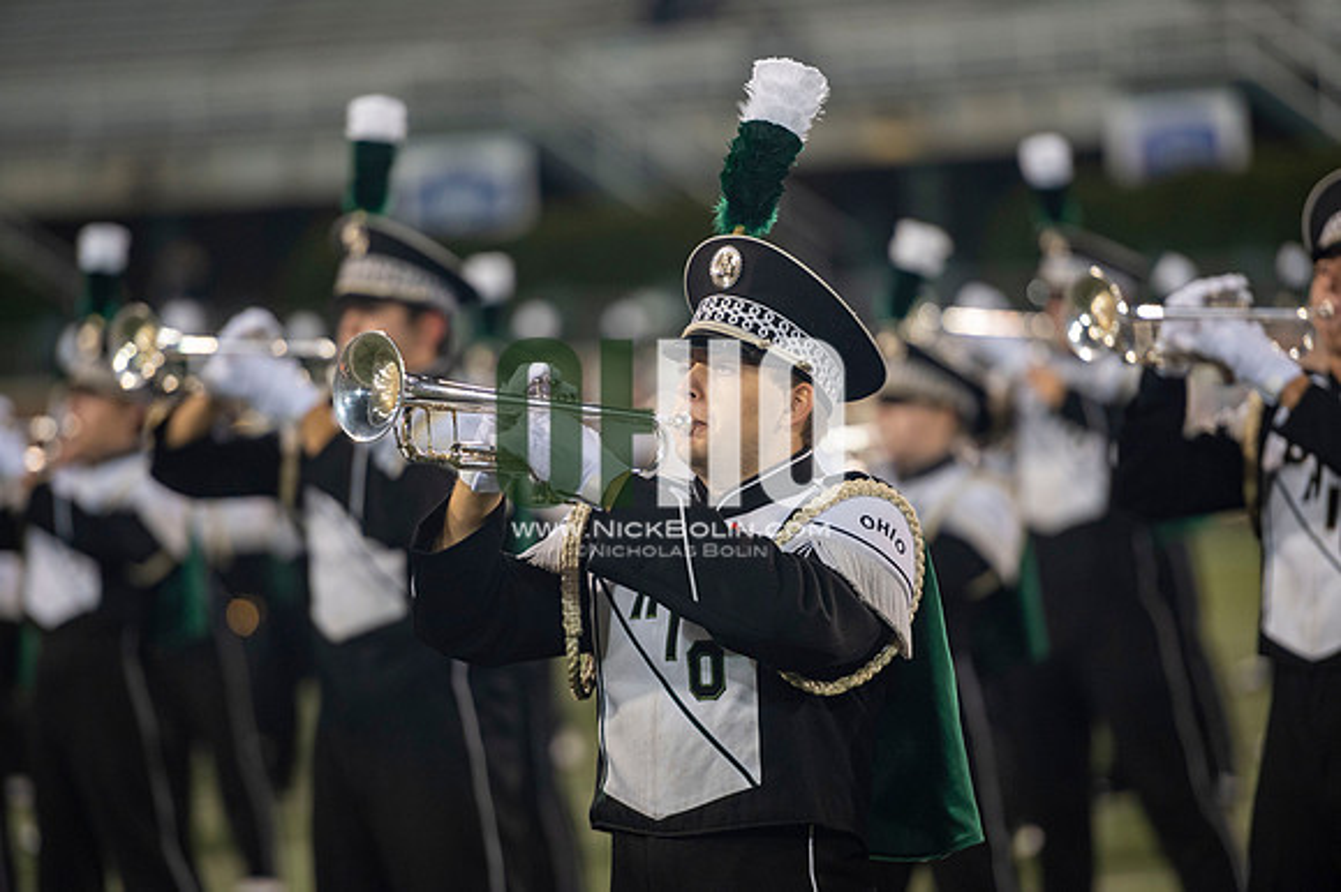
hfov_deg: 10.3
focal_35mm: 200
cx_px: 670
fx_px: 7445
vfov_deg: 6.9
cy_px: 446
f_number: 2.8
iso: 1000
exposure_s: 1/500
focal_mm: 200
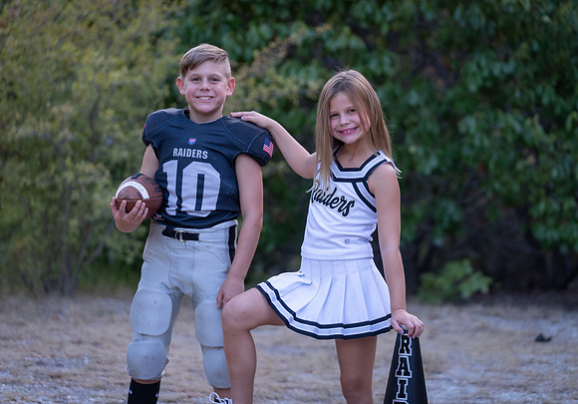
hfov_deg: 14.4
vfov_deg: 10.0
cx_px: 281
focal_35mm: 141
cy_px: 183
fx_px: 2296
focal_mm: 125
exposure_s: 1/320
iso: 640
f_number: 2.8
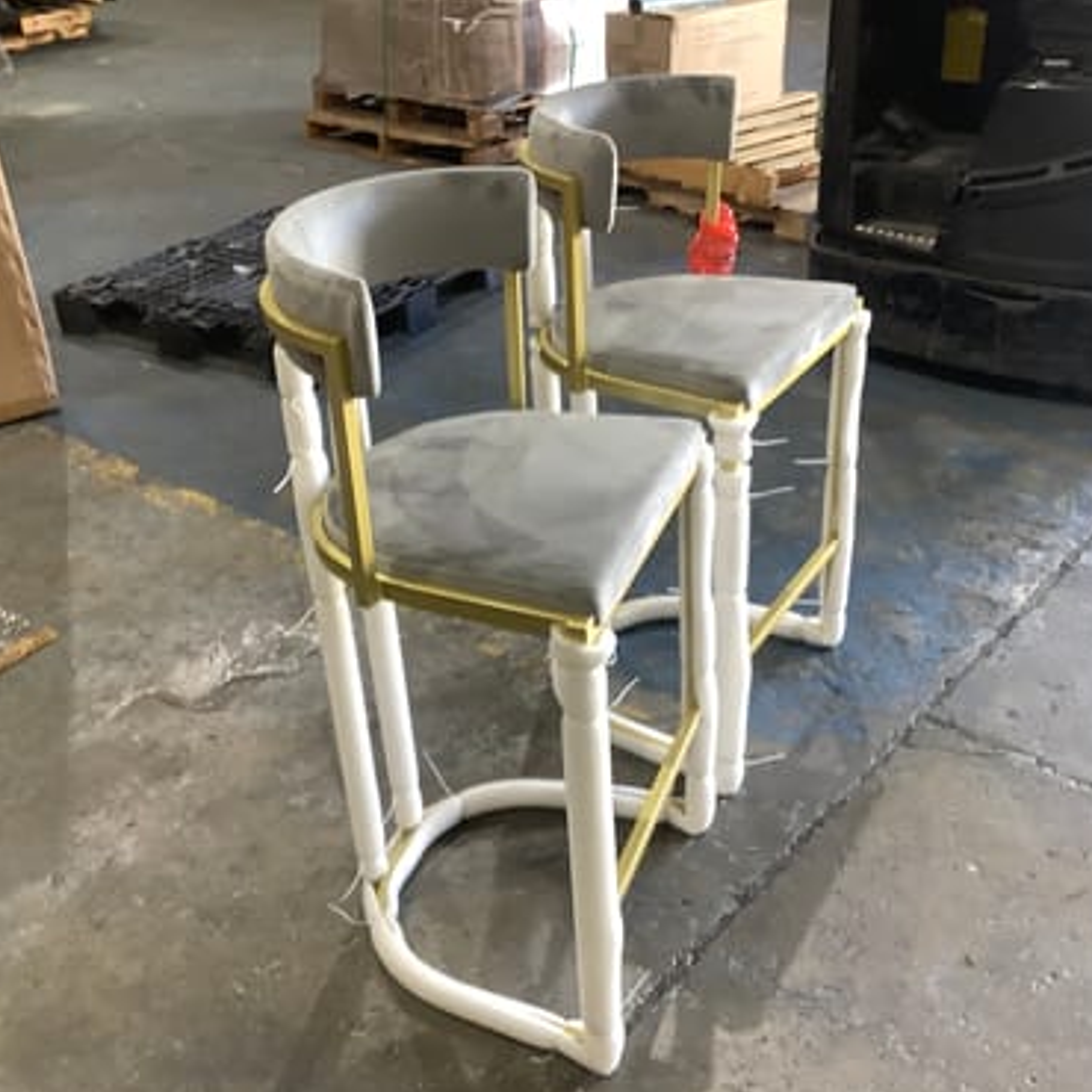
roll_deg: +4.8
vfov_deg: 44.9
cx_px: 546
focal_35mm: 37
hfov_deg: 44.9
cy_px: 550
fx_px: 1321
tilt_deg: -28.5
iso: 160
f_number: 2.4
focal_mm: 3.3
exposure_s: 1/50
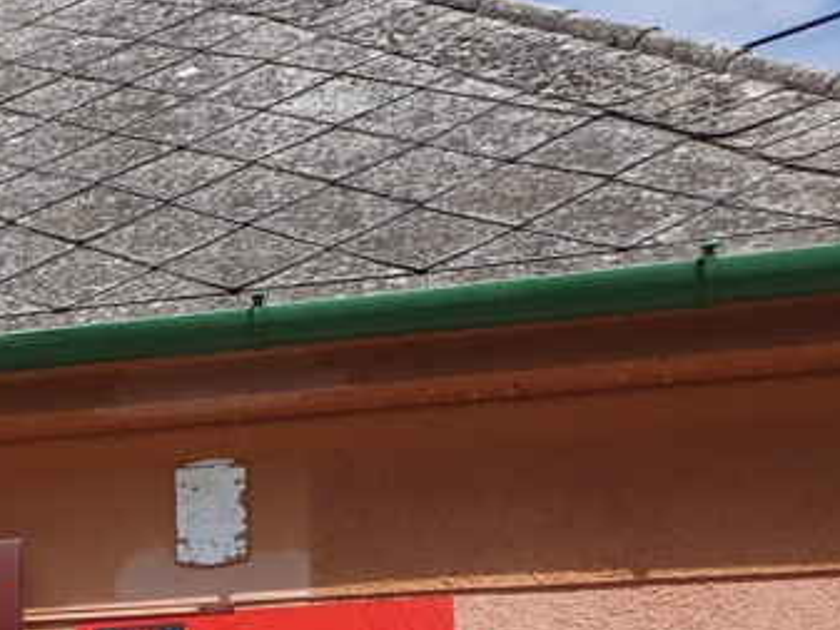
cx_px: -344
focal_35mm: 79
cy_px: 827
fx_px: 1918
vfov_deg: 17.5
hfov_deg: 21.5
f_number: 2.4
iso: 50
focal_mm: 4.32
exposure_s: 1/1648
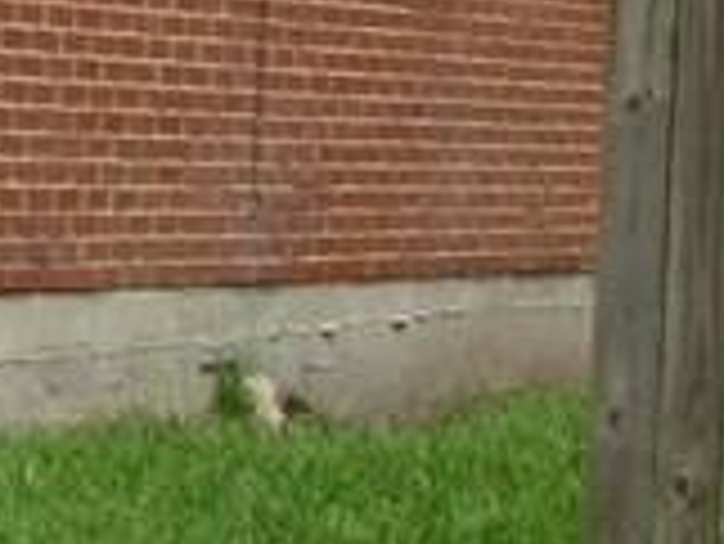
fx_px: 5065
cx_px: -1506
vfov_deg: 5.9
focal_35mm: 242
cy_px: -665
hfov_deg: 7.2
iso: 50
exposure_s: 1/384
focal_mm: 6.3
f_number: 4.9
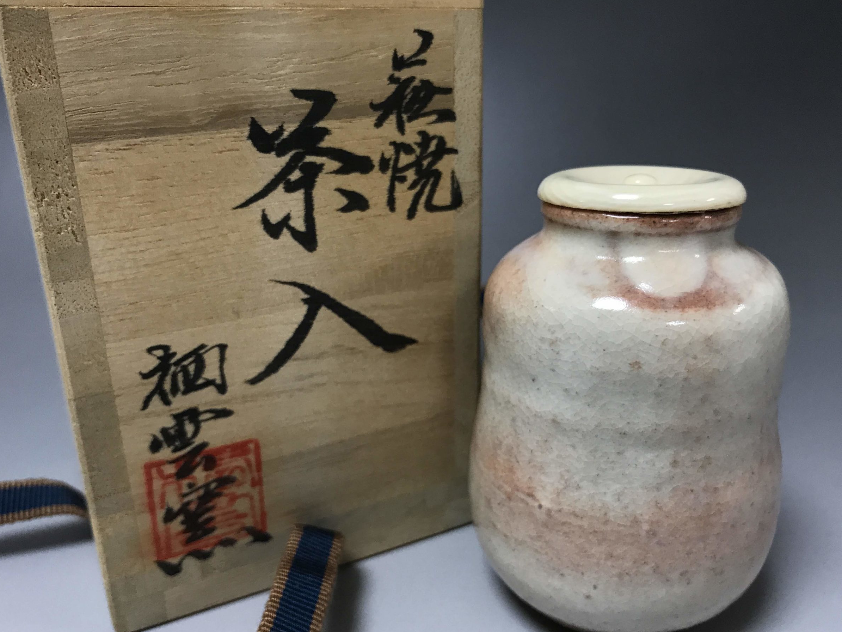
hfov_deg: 59.9
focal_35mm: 30
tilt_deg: -19.6
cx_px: 436
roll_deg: +0.7
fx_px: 730
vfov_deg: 46.8
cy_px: 336
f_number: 1.8
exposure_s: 1/30
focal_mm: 3.99
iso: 32
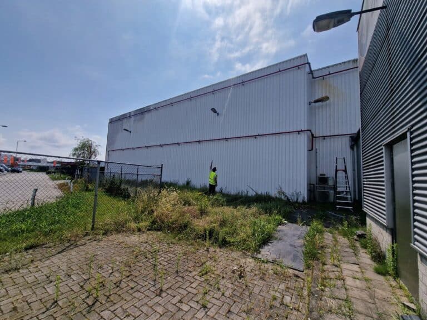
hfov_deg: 106.2
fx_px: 160
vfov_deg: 89.9
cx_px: 214
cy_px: 160
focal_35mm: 13
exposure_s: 1/5120
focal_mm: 2.2
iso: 50
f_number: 2.2
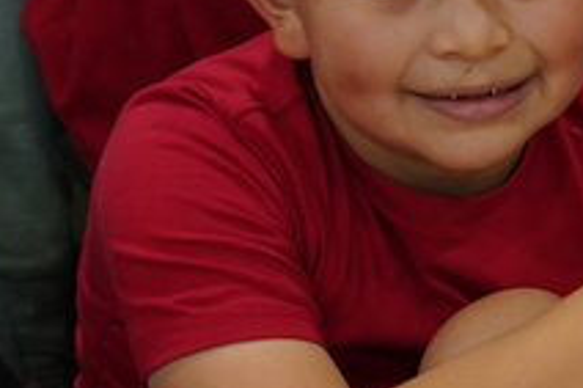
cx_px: 1251
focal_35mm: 242
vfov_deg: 5.7
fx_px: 3916
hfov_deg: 8.0
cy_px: 202
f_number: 2.5
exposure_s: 1/160
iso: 1000
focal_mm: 50
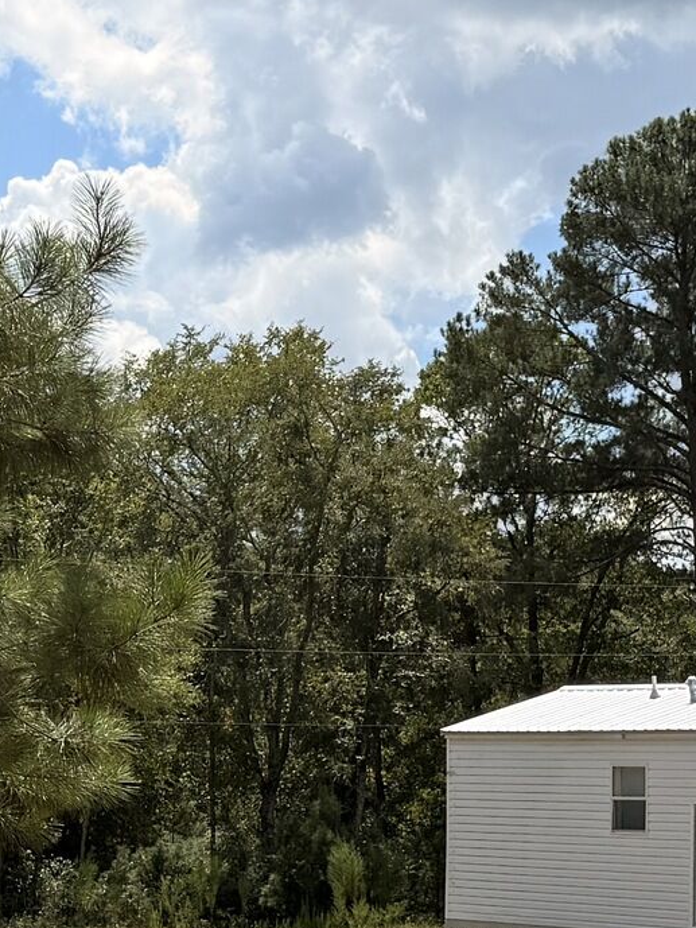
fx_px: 2868
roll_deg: +0.3
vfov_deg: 18.2
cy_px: 765
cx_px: 707
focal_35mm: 107
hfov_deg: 13.6
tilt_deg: -1.0
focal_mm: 6.76
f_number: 1.78
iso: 80
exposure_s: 1/5319
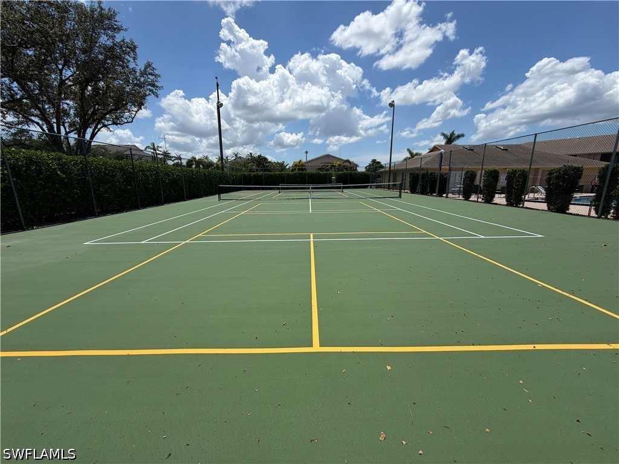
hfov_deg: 102.1
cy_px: 232
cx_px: 310
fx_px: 250
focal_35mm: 14
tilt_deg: -12.7
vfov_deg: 85.7
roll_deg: +0.9
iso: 20
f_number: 2.2
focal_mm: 2.22
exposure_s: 1/1312
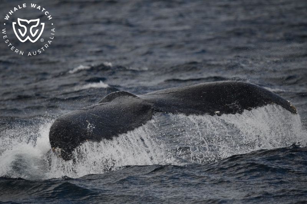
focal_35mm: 600
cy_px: 102
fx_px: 5115
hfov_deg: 3.4
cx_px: 154
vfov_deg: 2.3
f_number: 7.1
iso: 2200
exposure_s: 1/8000
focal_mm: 600
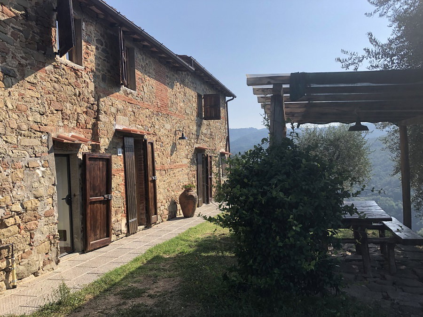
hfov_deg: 63.4
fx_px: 342
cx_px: 212
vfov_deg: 49.7
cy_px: 158
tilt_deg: -0.6
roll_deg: +2.5
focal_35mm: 28
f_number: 1.8
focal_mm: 3.99
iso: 20
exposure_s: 1/1715
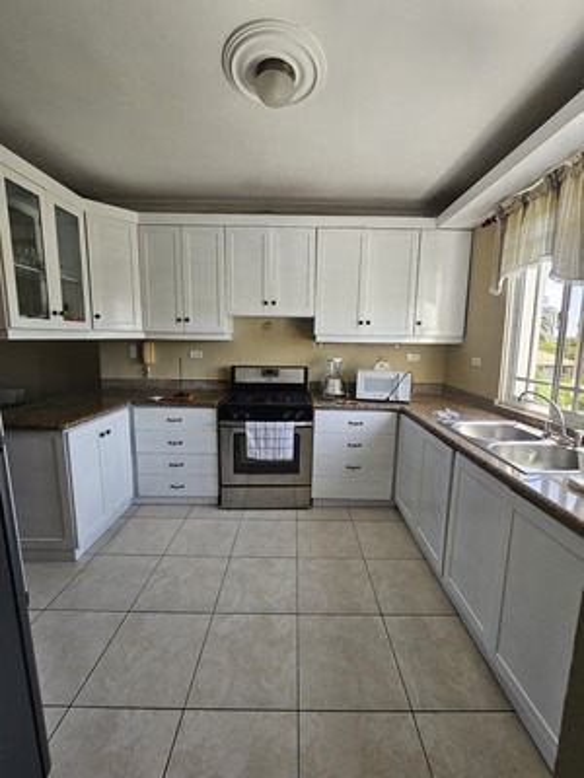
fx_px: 292
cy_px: 389
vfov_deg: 106.2
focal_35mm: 13
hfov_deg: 89.9
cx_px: 292
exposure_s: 1/70.8
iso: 100
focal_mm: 2.2
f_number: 2.2
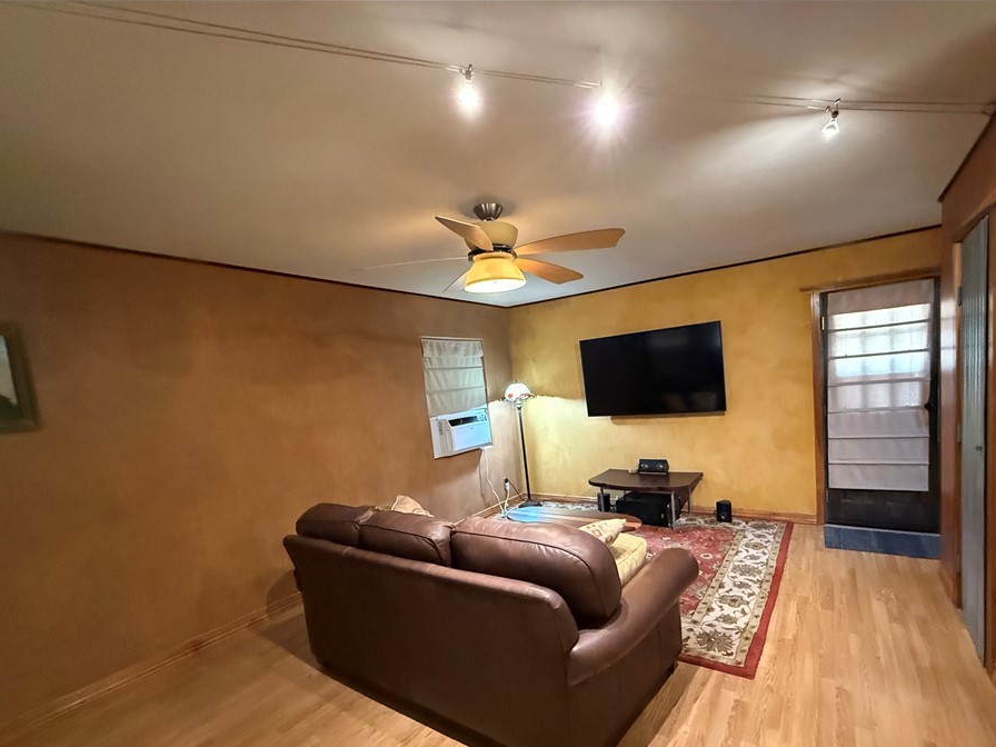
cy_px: 426
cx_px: 555
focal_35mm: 16
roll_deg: +5.5
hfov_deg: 94.1
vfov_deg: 77.7
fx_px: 460
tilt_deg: -6.4
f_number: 2.2
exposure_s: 1/60
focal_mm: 2.22
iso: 1250
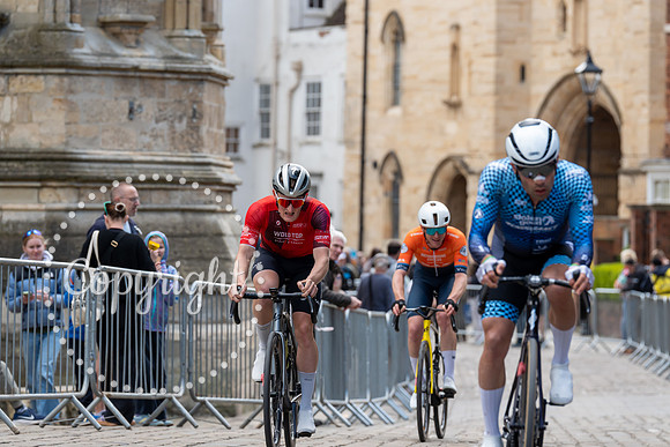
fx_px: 3723
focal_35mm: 200
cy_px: 224
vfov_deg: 6.9
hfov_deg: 10.3
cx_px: 335
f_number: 5
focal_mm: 200
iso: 800
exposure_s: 1/1000
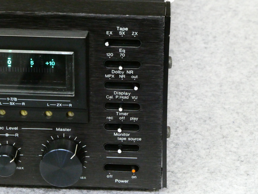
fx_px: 1282
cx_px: 129
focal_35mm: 172
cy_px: 97
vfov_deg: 8.6
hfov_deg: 11.5
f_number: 8
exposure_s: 1/8
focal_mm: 30.9
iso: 1600
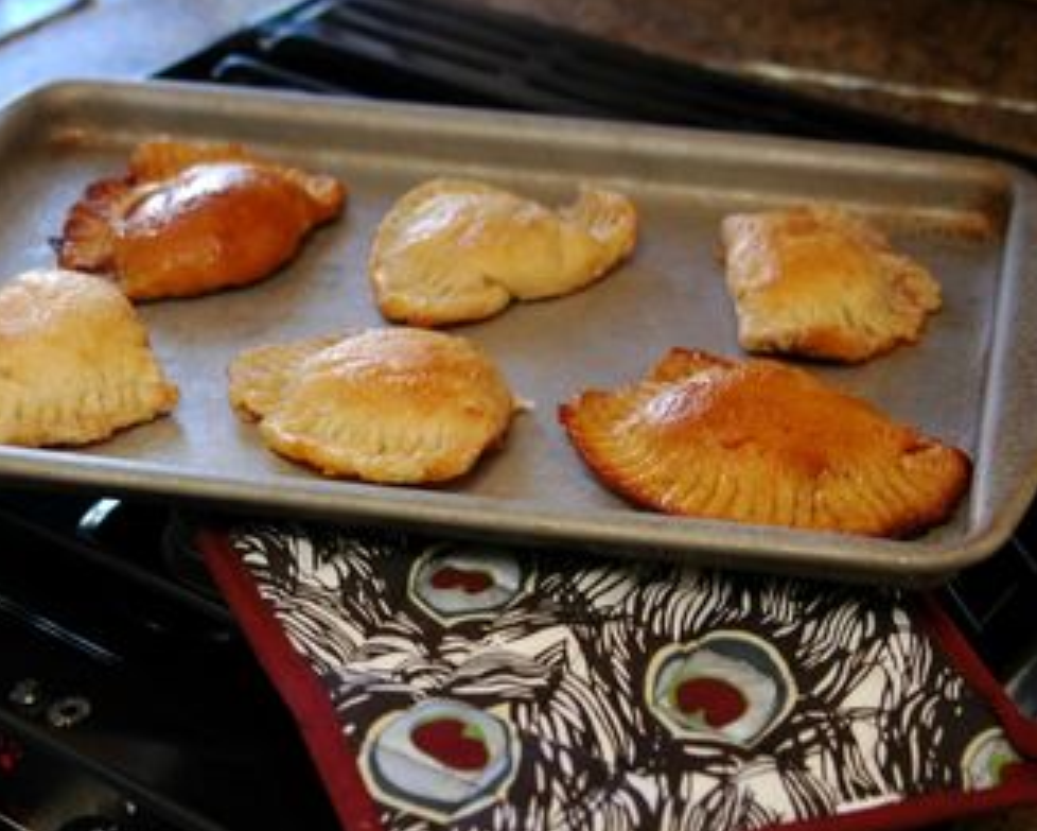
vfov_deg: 20.2
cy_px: 414
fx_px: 2333
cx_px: 407
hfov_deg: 25.0
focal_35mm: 76
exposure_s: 1/50
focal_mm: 44
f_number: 4.5
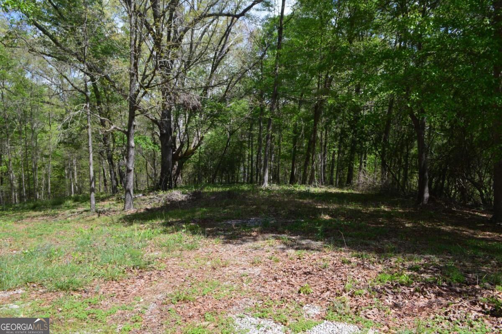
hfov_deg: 67.4
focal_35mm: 27
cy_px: 167
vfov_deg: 47.9
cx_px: 251
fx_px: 376
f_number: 10
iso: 400
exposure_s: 1/250
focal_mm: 18
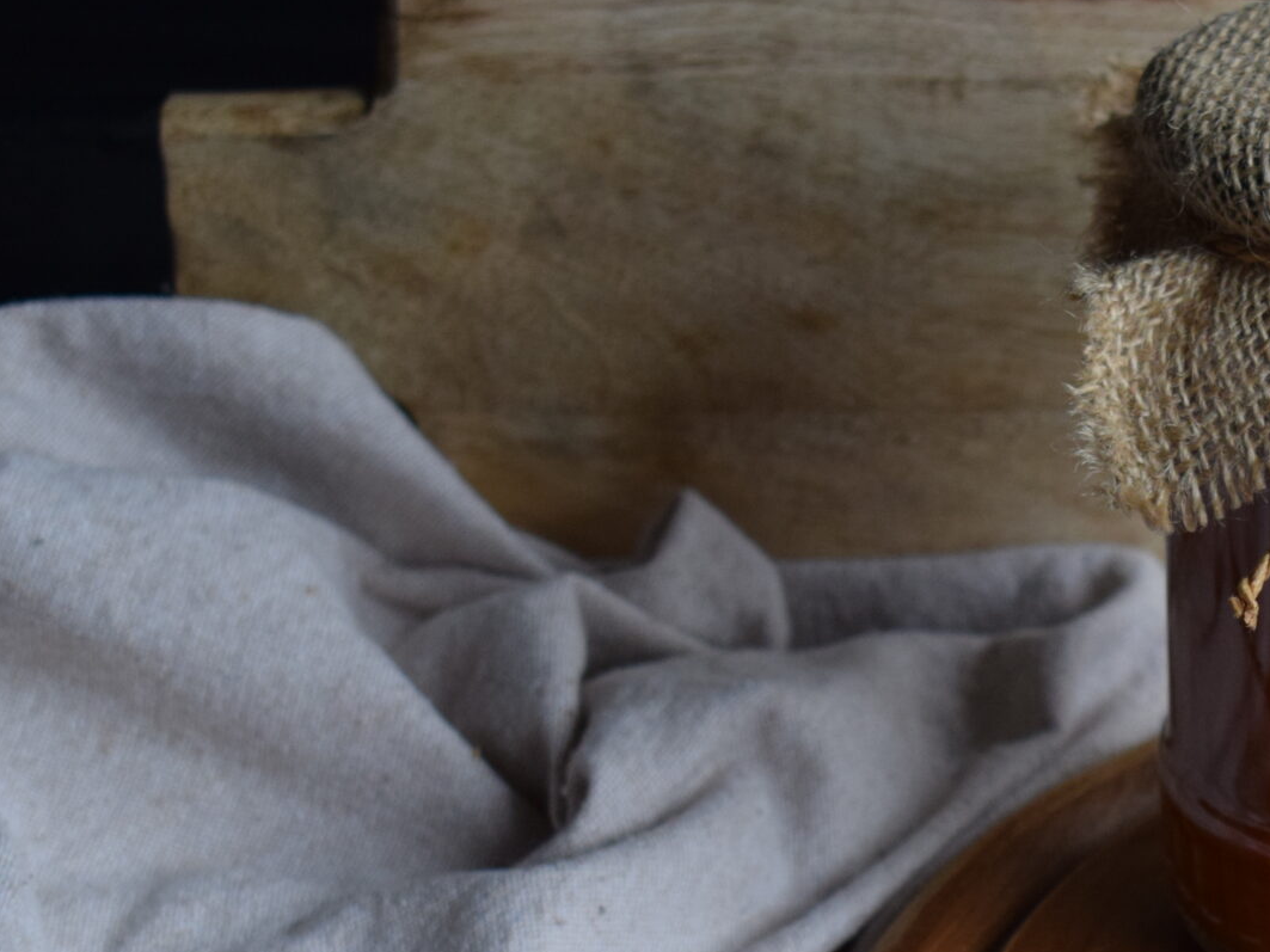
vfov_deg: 10.6
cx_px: 1254
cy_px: 890
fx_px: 5099
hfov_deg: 14.0
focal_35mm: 139
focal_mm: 40
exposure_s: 1/125
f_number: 5
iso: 640
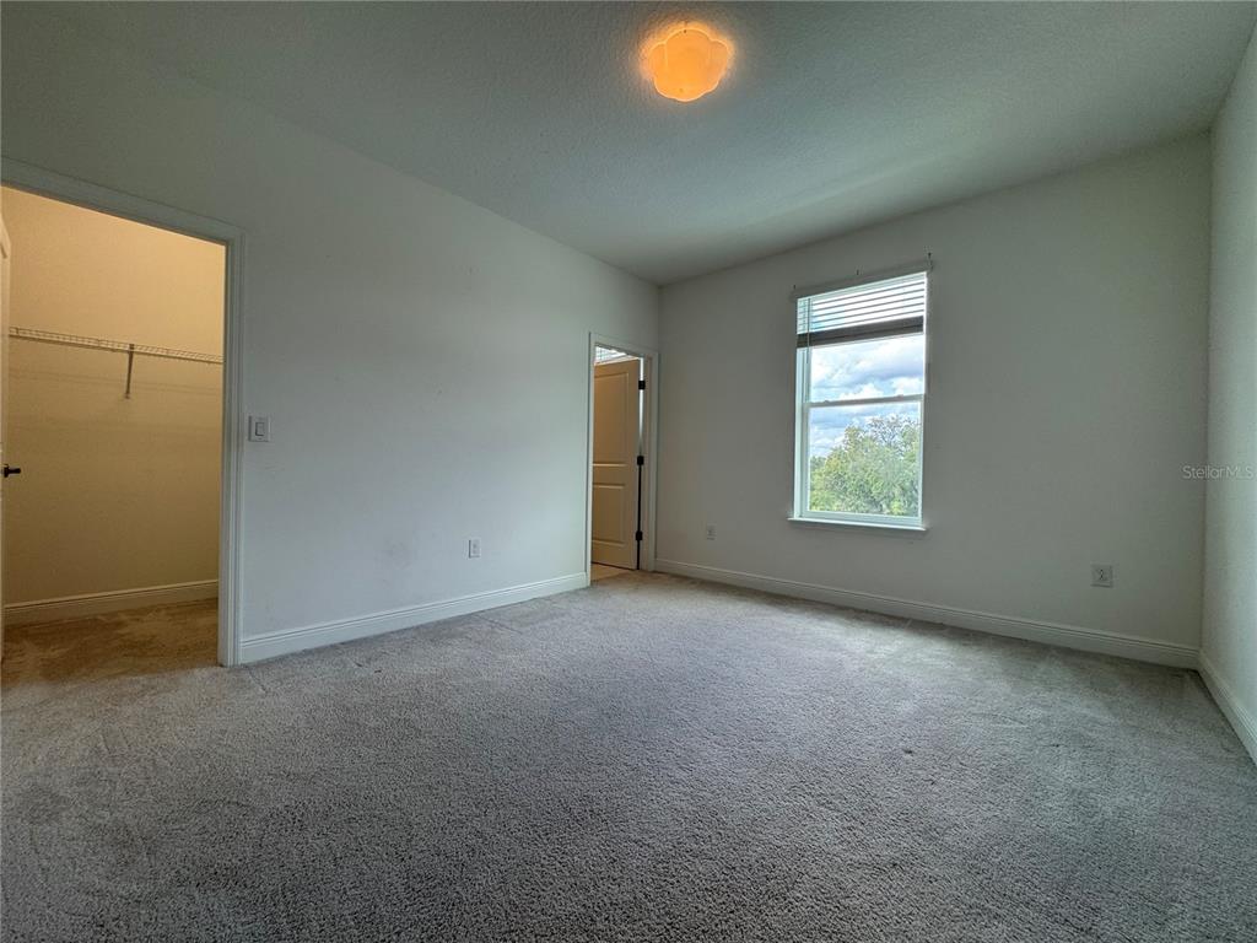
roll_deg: -1.2
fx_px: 508
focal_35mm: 14
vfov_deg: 85.7
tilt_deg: +0.1
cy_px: 472
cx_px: 628
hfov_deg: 102.1
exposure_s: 1/120
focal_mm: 2.22
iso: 50
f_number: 2.2
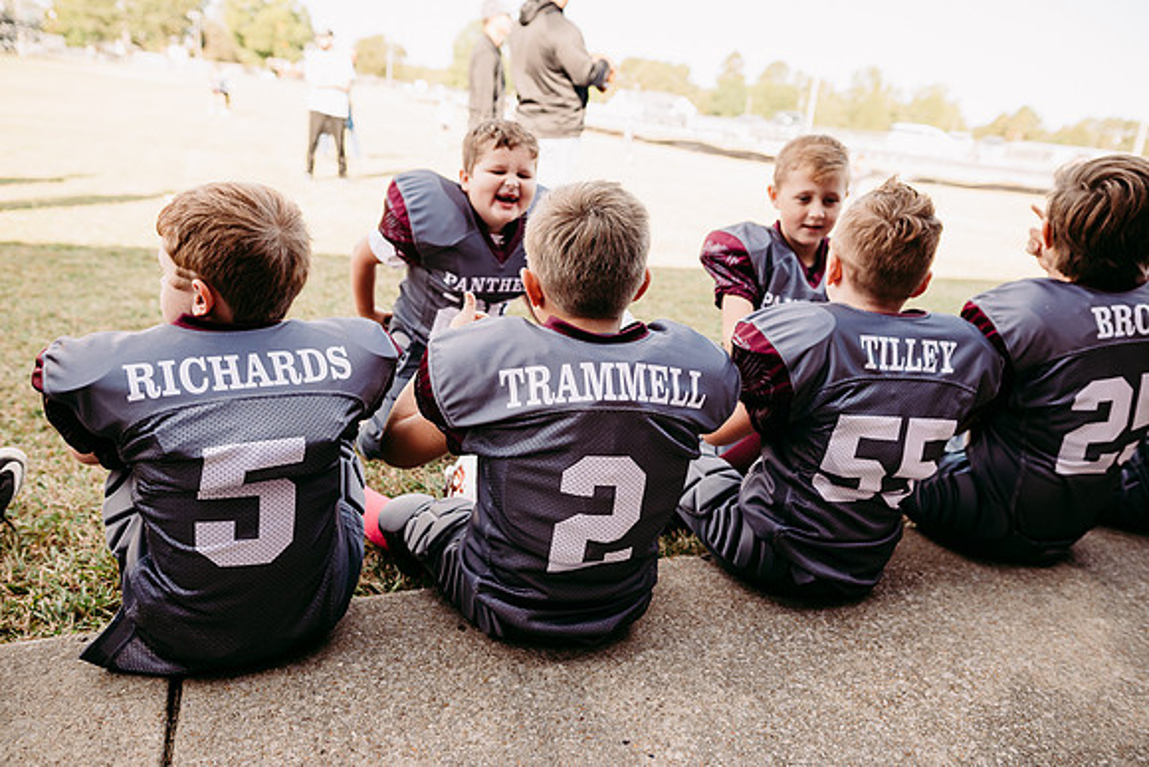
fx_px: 766
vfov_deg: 53.2
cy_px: 384
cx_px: 574
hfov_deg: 73.7
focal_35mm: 24
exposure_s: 1/400
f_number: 3.5
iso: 160
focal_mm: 24
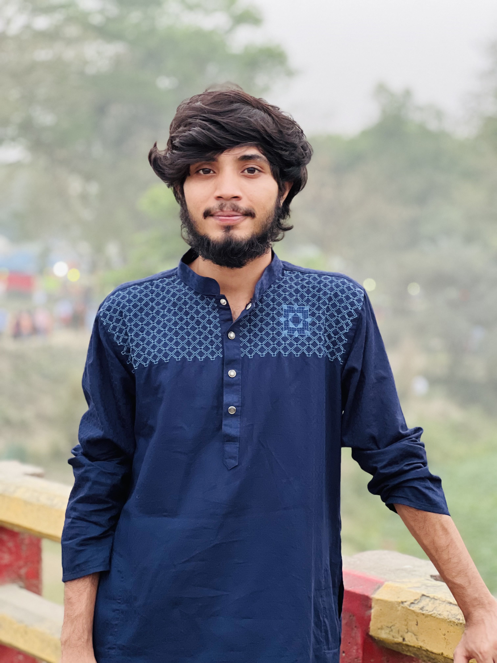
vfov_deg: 25.3
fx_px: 1474
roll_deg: -0.4
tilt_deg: -2.0
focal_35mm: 77
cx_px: 248
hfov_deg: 19.1
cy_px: 332
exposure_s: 1/37
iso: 400
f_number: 2.8
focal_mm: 9
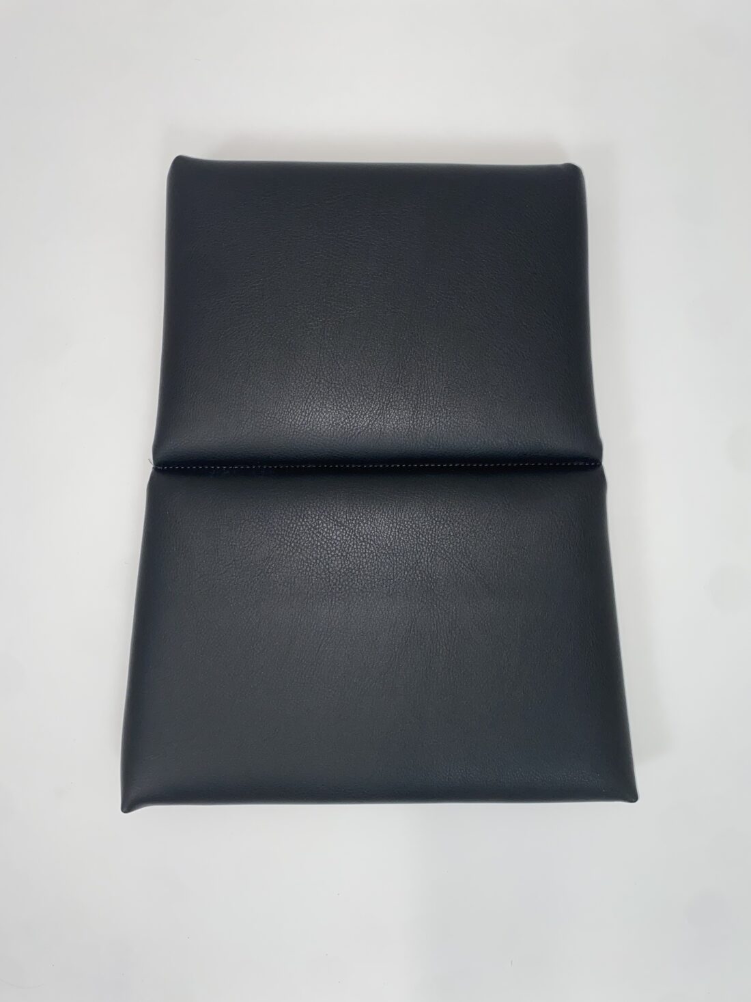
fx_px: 752
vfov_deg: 67.3
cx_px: 376
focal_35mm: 26
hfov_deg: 53.1
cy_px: 501
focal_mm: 4.25
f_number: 1.8
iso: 40
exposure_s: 1/100
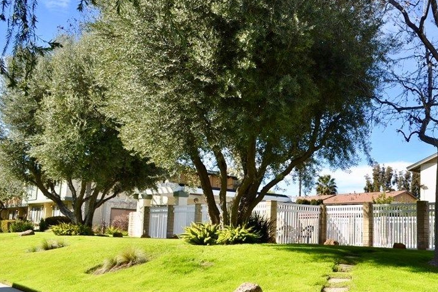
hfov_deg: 48.3
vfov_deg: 34.2
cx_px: 309
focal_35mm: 39
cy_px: 155
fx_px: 475
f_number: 8
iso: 100
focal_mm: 18
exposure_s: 1/200
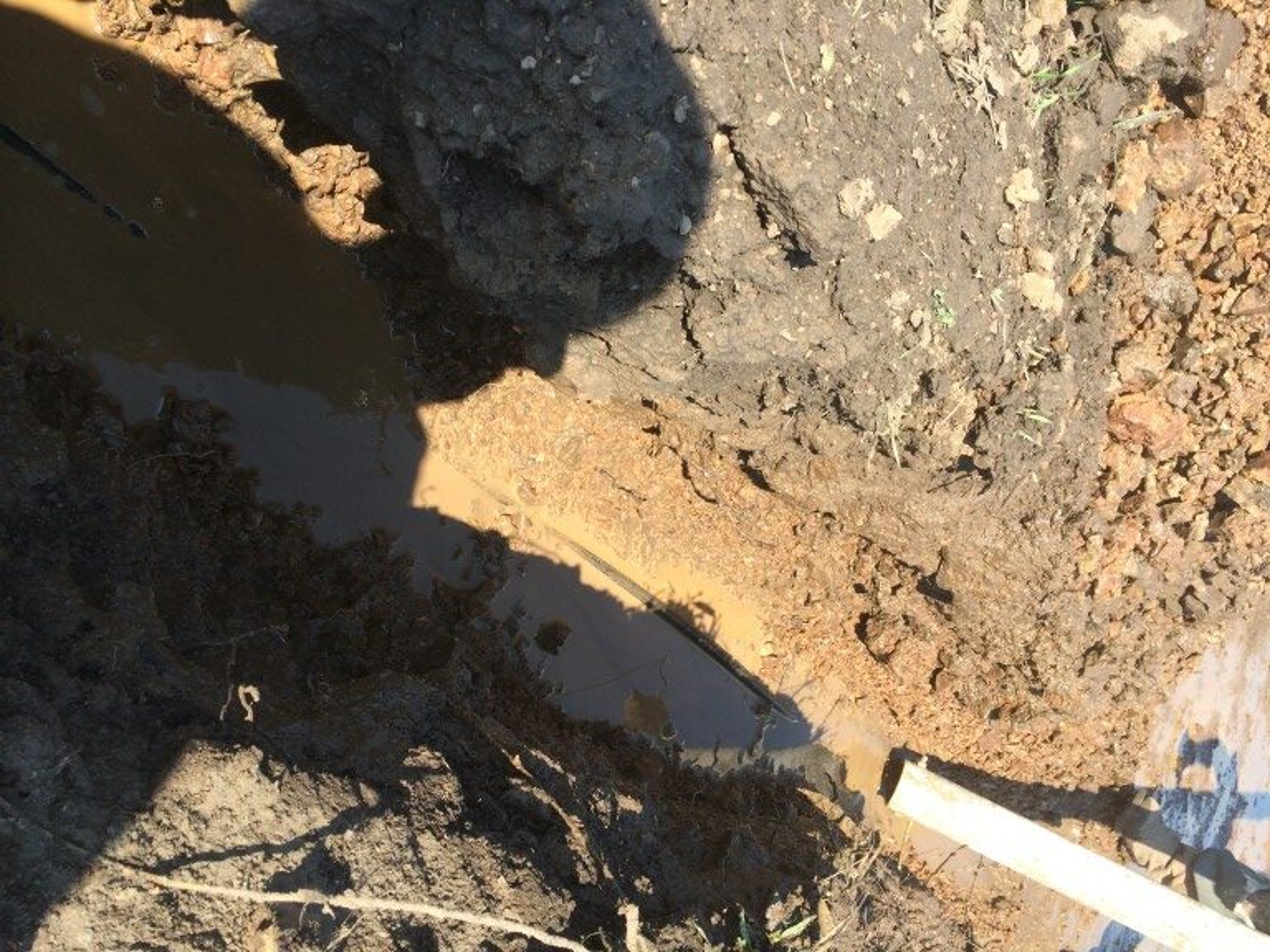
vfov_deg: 46.8
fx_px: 1101
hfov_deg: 60.0
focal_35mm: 30
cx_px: 635
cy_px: 476
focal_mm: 4.12
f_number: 2.2
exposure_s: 1/595
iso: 32
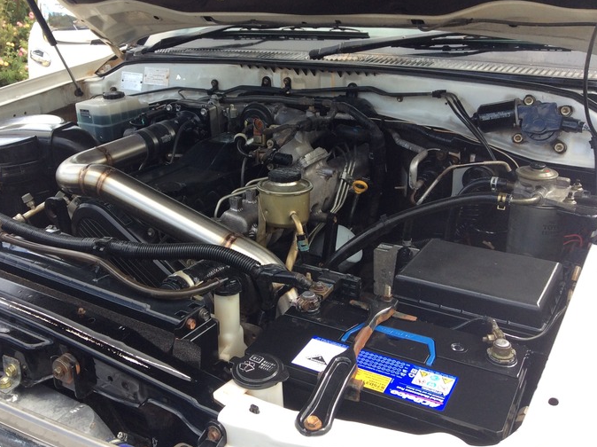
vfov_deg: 37.6
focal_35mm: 38
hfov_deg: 48.8
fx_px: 655
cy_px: 191
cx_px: 252
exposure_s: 1/246
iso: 32
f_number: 2.4
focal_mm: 3.3
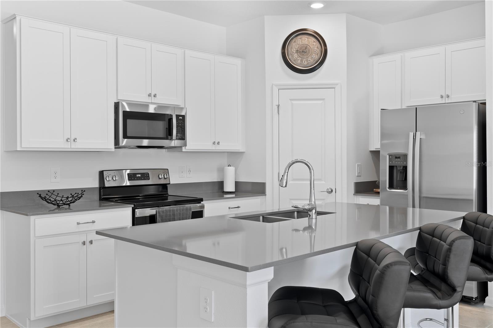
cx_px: 246
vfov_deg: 40.0
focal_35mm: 33
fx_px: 452
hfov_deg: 57.2
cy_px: 164
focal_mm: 33
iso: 100
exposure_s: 1/1.67
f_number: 9
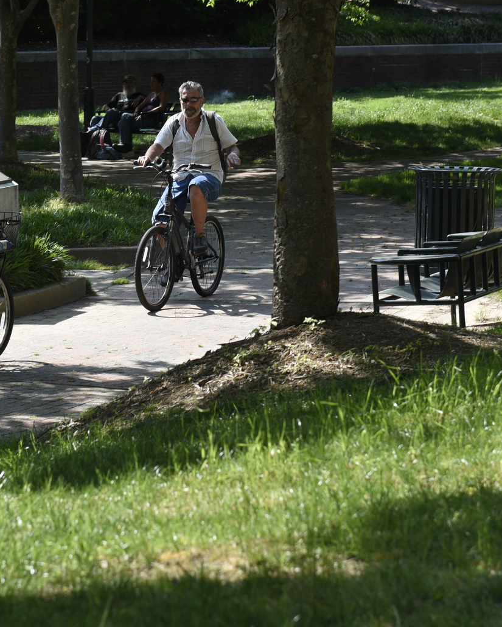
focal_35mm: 153
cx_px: 102
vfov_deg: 12.6
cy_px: 238
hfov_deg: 10.1
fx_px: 2841
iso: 100
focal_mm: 70
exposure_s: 1/200
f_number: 5.6
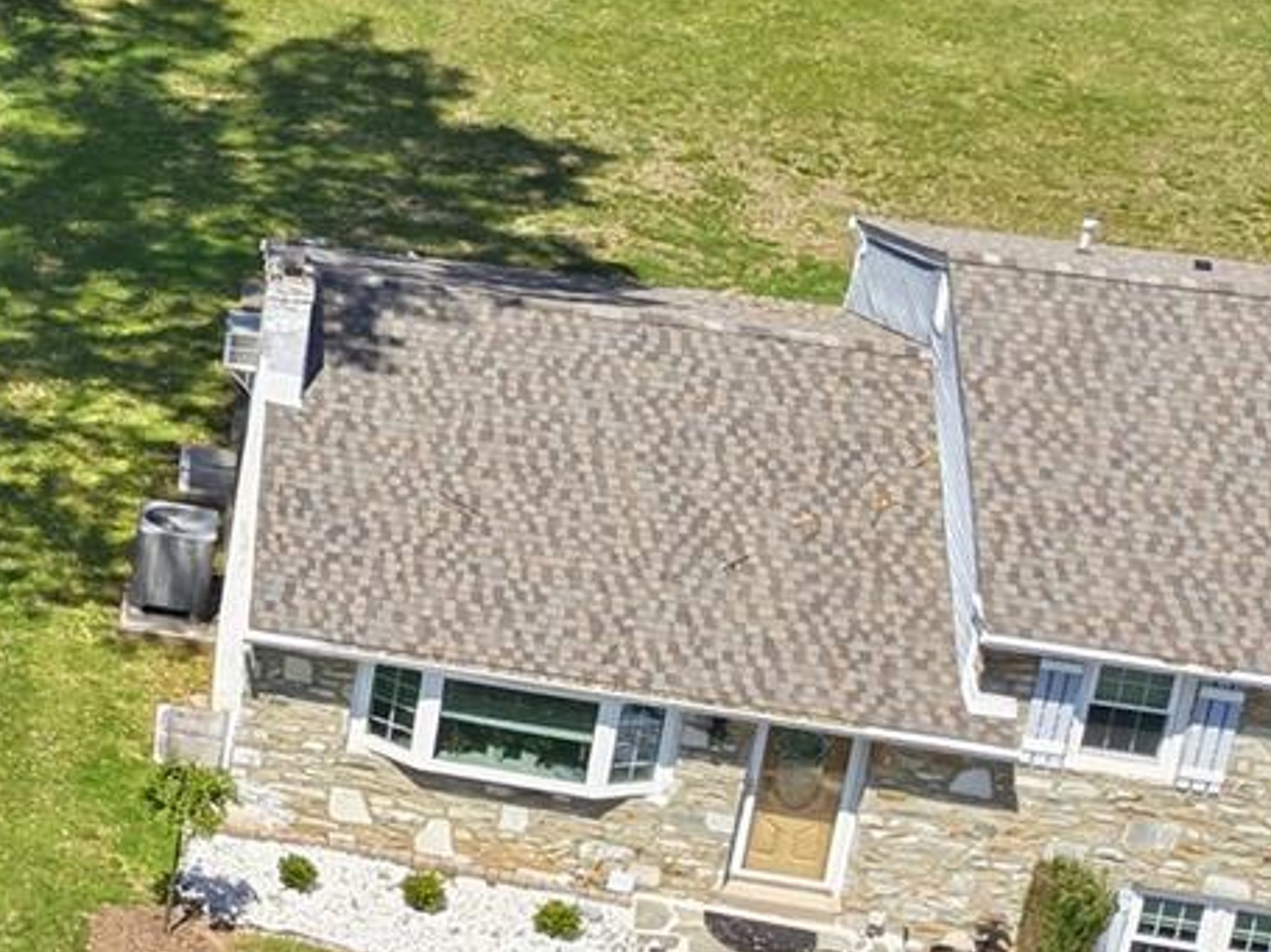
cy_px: 109
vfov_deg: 13.6
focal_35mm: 108
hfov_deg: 14.9
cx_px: -1285
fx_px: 3964
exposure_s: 1/3200
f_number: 1.8
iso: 150
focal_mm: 8.7
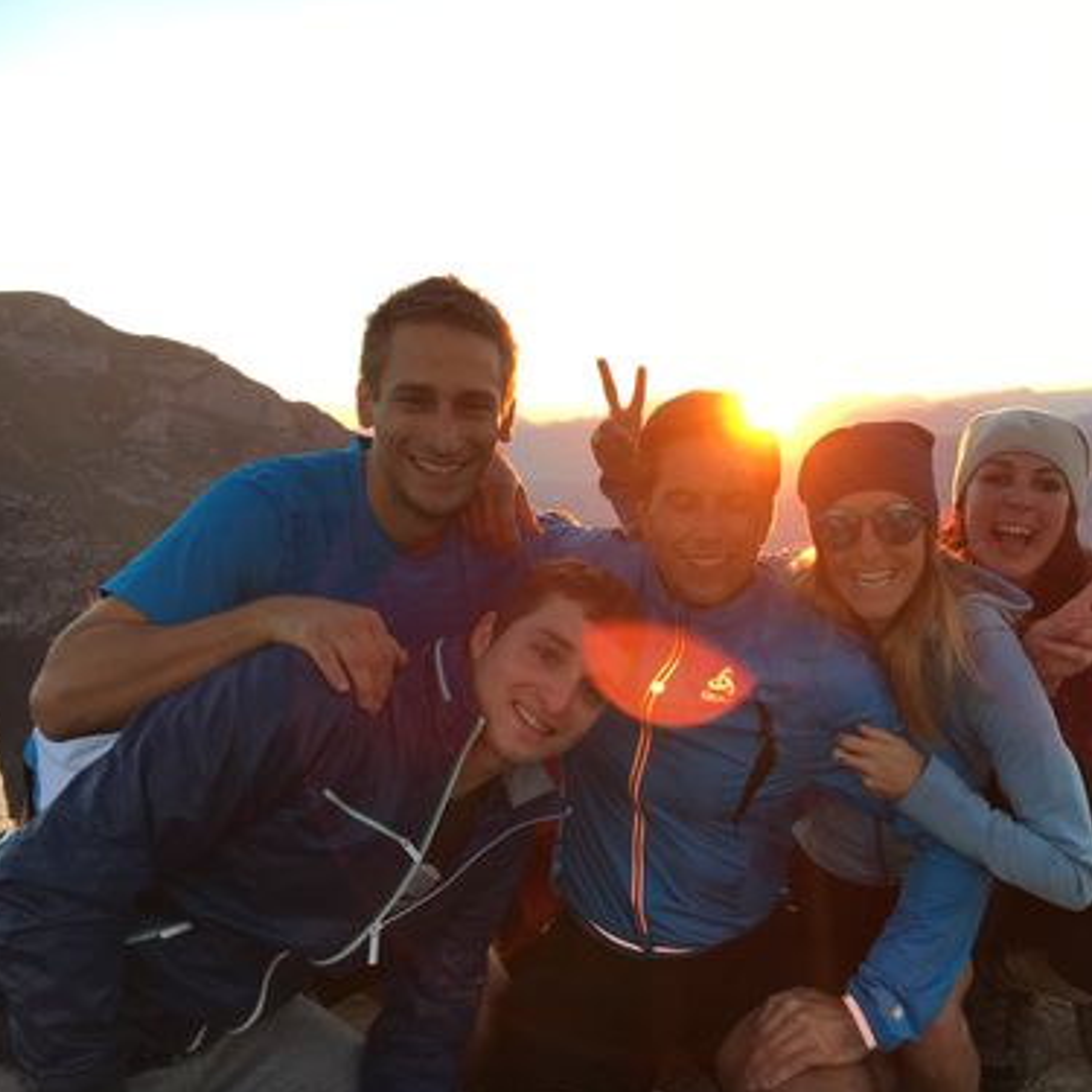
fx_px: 1249
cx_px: 722
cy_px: 542
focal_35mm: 35
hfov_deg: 46.5
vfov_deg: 47.2
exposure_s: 1/100
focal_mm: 4.15
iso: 32
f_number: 2.2
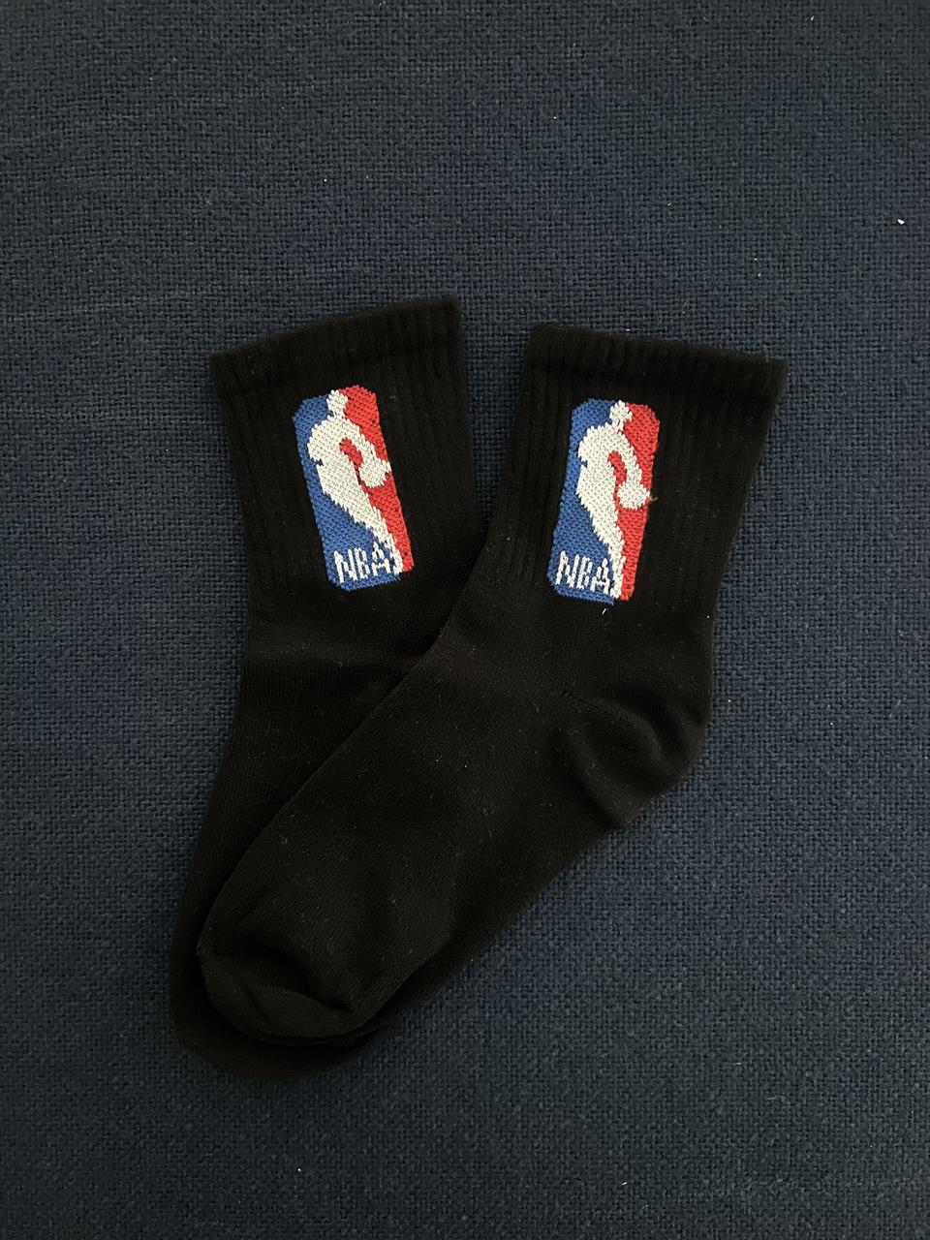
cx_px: 465
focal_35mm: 26
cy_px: 620
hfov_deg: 53.1
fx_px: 931
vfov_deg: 67.3
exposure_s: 1/34
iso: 1600
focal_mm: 5.7
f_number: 1.5
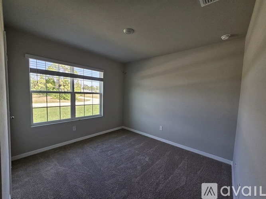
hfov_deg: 106.2
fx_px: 100
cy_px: 100
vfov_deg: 89.9
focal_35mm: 13
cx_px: 133
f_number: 2.2
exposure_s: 1/120
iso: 80
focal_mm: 2.2
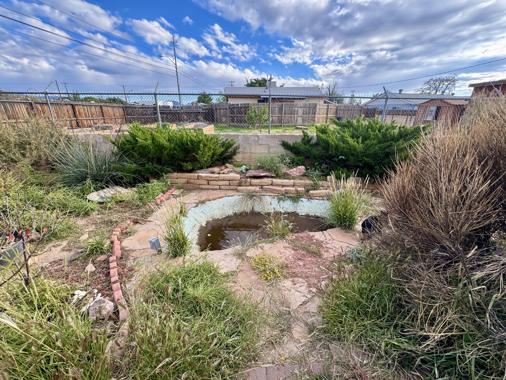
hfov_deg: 102.1
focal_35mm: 14
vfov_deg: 85.7
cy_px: 190
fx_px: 205
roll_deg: +0.3
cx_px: 253
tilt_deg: -21.3
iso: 40
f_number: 2.2
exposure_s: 1/211
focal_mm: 2.22
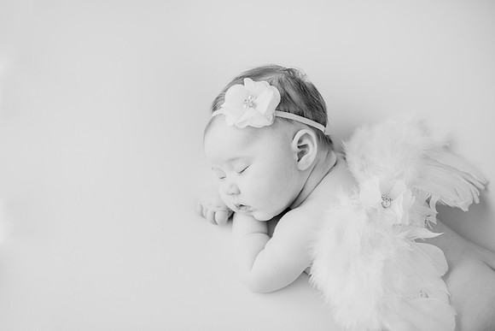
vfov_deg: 27.0
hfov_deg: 39.6
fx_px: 688
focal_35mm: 50
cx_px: 248
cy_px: 166
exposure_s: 1/160
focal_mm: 50
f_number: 2.2
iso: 100
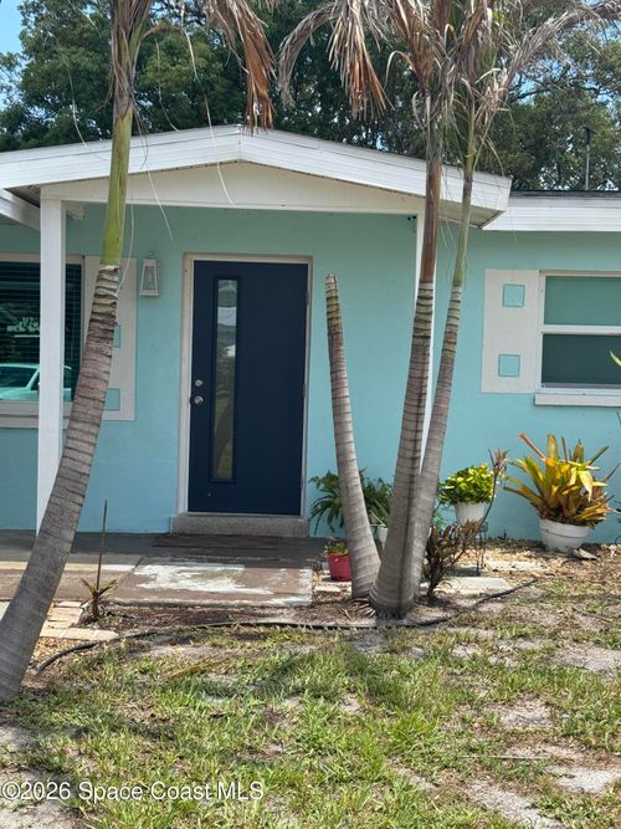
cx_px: 310
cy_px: 414
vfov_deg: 39.7
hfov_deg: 30.3
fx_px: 1149
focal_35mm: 48
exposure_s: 1/2415
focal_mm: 6.76
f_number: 1.78
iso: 64
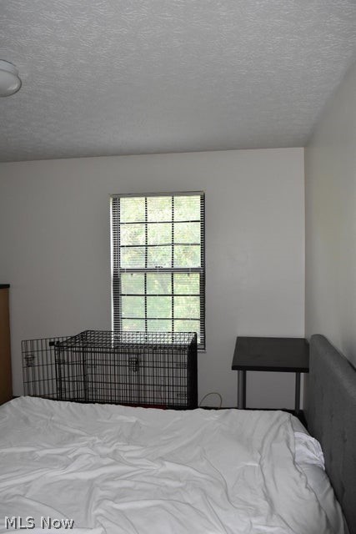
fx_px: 400
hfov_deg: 48.0
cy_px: 267
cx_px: 178
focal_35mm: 27
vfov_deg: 67.4
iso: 800
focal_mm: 18
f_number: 5.6
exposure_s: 1/125
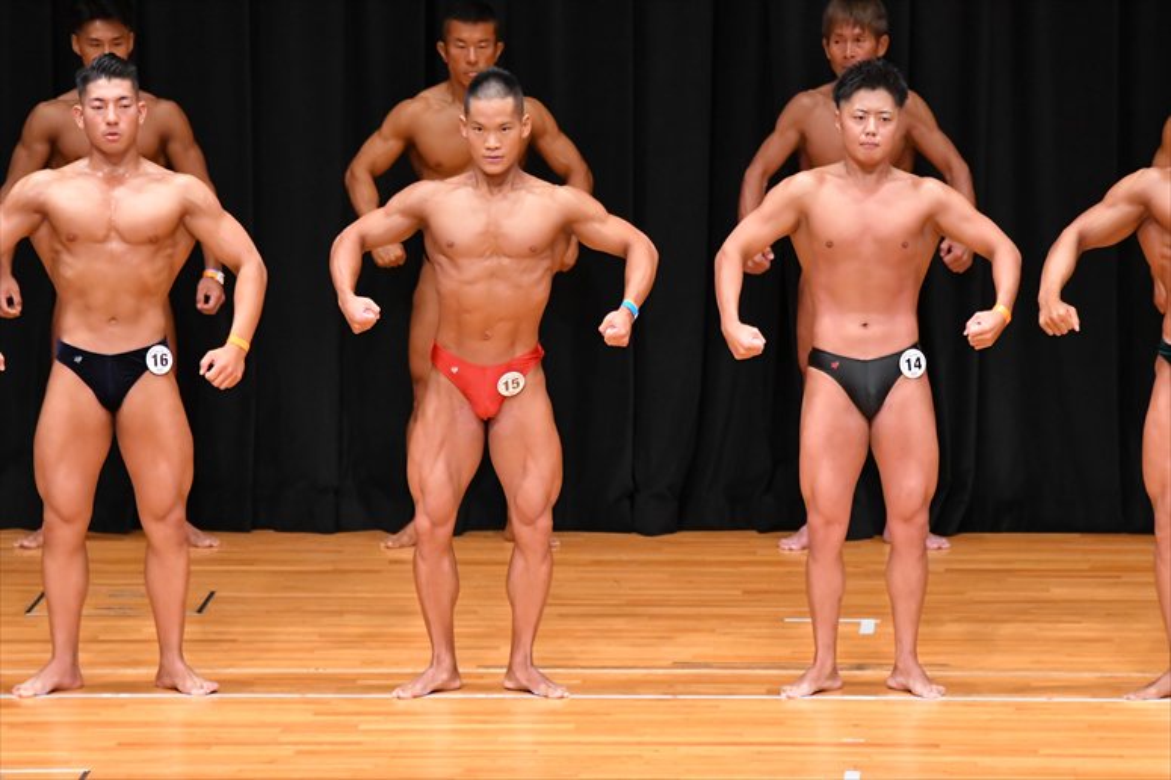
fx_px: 8778
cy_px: 390
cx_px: 586
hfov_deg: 7.6
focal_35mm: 270
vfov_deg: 5.1
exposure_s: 1/400
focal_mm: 180
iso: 5000
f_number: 5.6
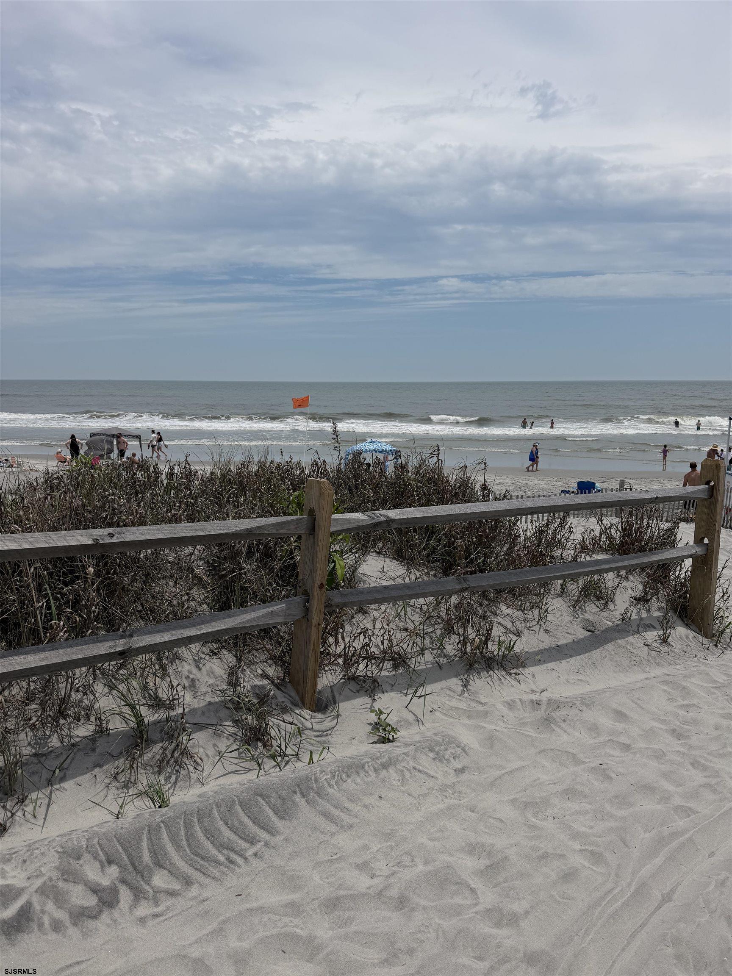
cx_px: 366
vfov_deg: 71.6
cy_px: 488
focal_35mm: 24
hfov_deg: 56.8
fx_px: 677
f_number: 1.78
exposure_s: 1/17544
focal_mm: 6.76
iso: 100
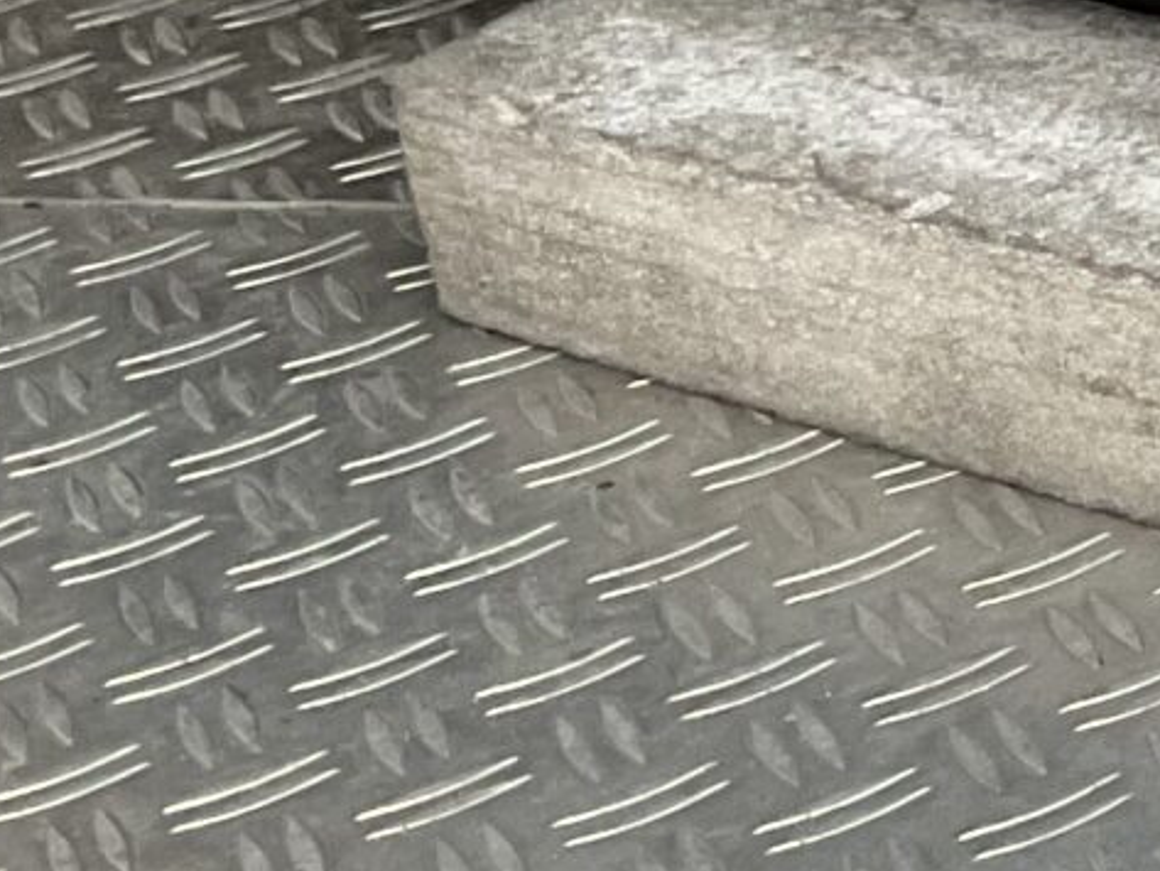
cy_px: -218
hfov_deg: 11.2
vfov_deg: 9.3
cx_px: 2440
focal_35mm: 157
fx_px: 5262
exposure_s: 1/50
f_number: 1.8
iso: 100
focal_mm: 3
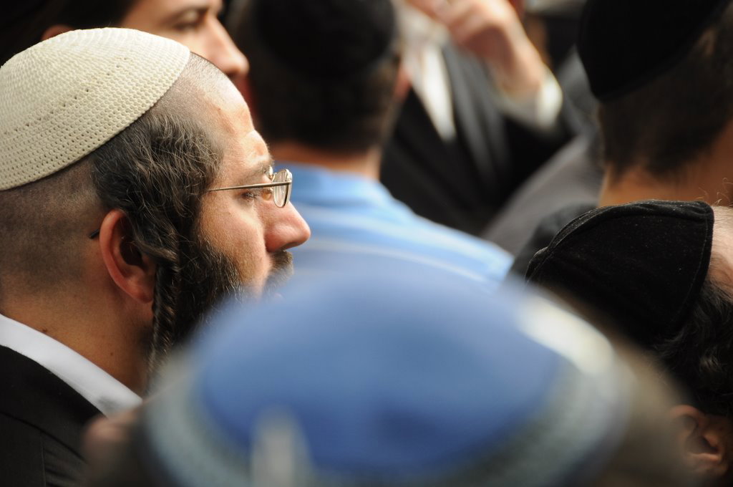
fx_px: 6101
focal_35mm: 300
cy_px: 244
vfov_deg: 4.6
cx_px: 366
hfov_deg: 6.9
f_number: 5.6
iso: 250
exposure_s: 1/125
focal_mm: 200
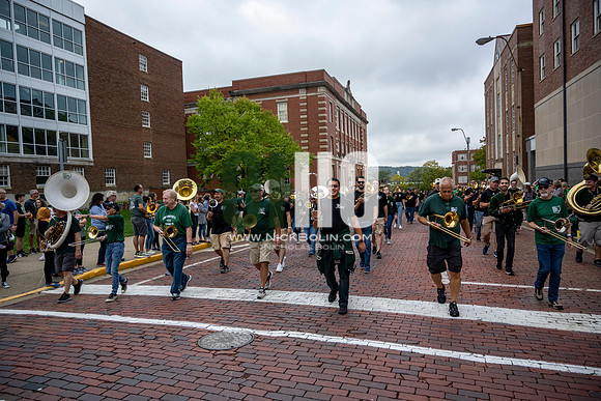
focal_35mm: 24
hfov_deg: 73.7
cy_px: 200
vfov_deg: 53.2
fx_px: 401
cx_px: 300
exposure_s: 1/1600
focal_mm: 24
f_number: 4
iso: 640
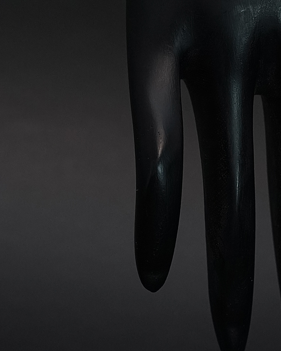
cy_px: 27
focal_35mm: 152
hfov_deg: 10.1
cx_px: 262
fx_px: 1580
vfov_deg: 12.6
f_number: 8
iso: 1600
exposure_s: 1/640
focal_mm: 68
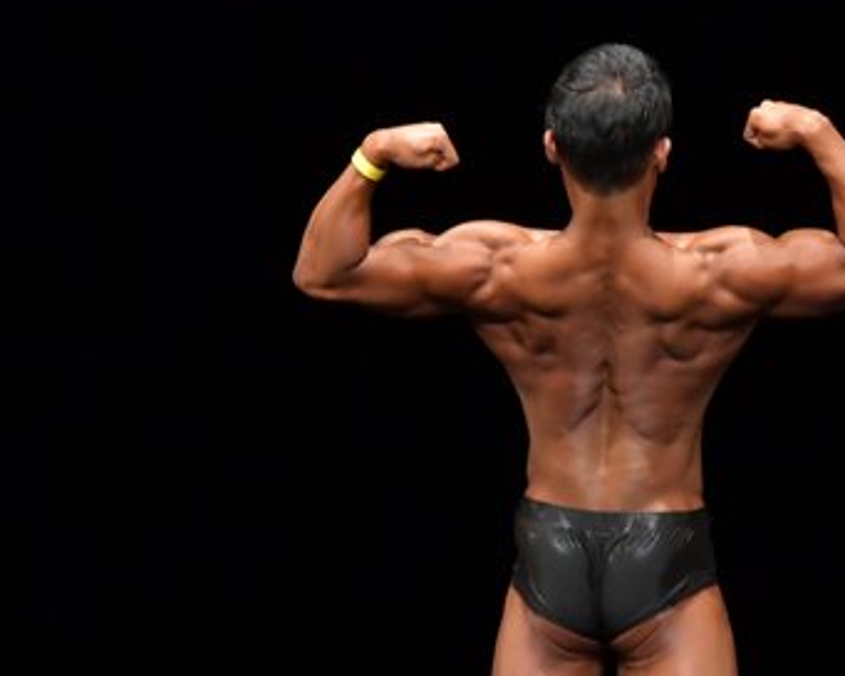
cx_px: 742
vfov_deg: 2.6
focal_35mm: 607
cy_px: 612
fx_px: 15185
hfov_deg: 3.2
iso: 4000
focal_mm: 190
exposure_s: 1/400
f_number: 5.6
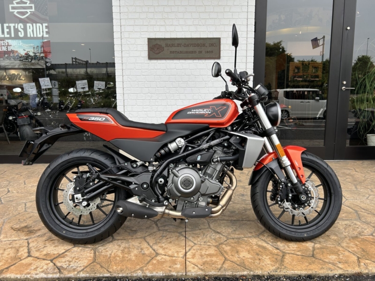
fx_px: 282
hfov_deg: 67.3
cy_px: 140
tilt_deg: -7.9
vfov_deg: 53.1
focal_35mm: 26
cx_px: 188
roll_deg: +1.4
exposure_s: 1/658
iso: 50
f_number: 1.5
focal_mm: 5.7
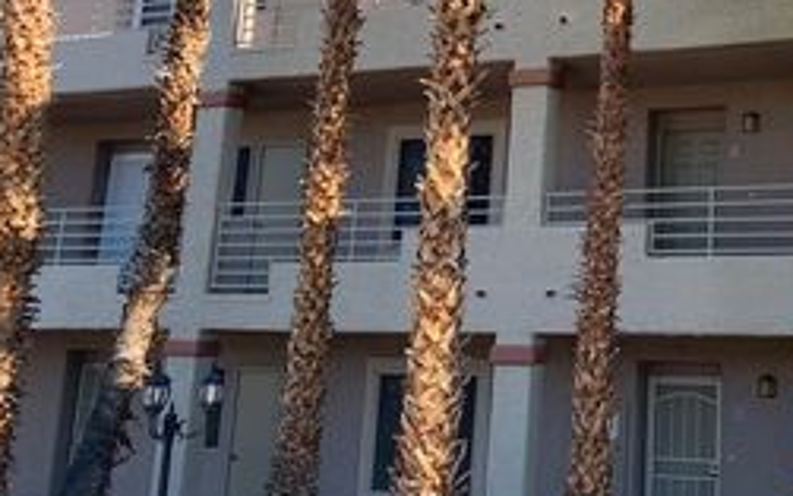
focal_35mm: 55
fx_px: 1189
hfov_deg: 34.2
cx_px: 755
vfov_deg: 23.1
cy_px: 71
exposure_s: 1/594
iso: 25
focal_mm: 4.25
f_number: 1.8
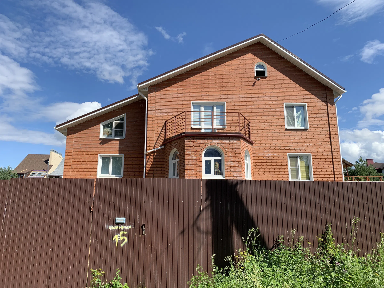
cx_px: 192
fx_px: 288
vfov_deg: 53.1
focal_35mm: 26
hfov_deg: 67.3
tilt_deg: +10.4
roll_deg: +1.4
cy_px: 144
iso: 25
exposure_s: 1/1845
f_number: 1.8
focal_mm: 4.25
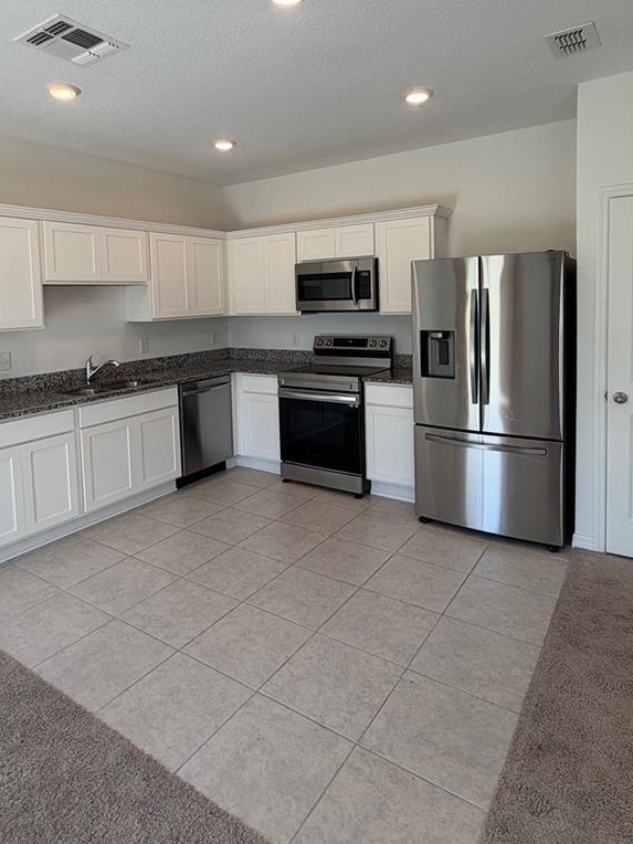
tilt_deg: -2.3
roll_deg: +2.8
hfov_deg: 61.0
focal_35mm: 22
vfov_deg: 75.5
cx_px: 287
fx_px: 536
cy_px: 334
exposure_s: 1/120
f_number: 2.2
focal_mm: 2.22
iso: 64
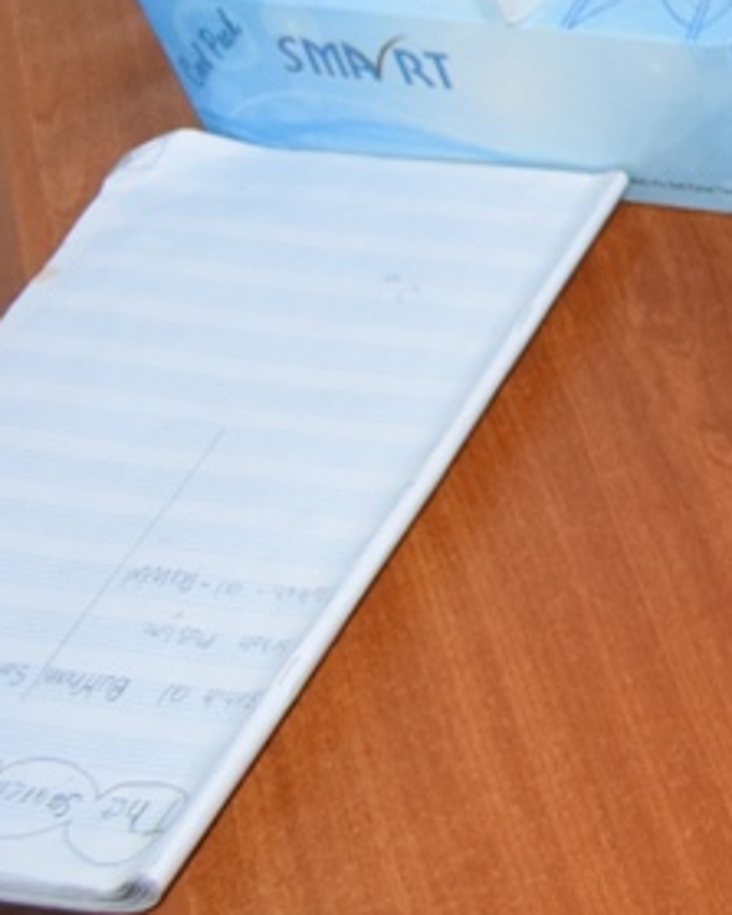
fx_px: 2520
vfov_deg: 19.9
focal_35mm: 93
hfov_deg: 13.3
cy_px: -28
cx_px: 1631
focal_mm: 18
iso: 3200
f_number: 5.6
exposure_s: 1/60
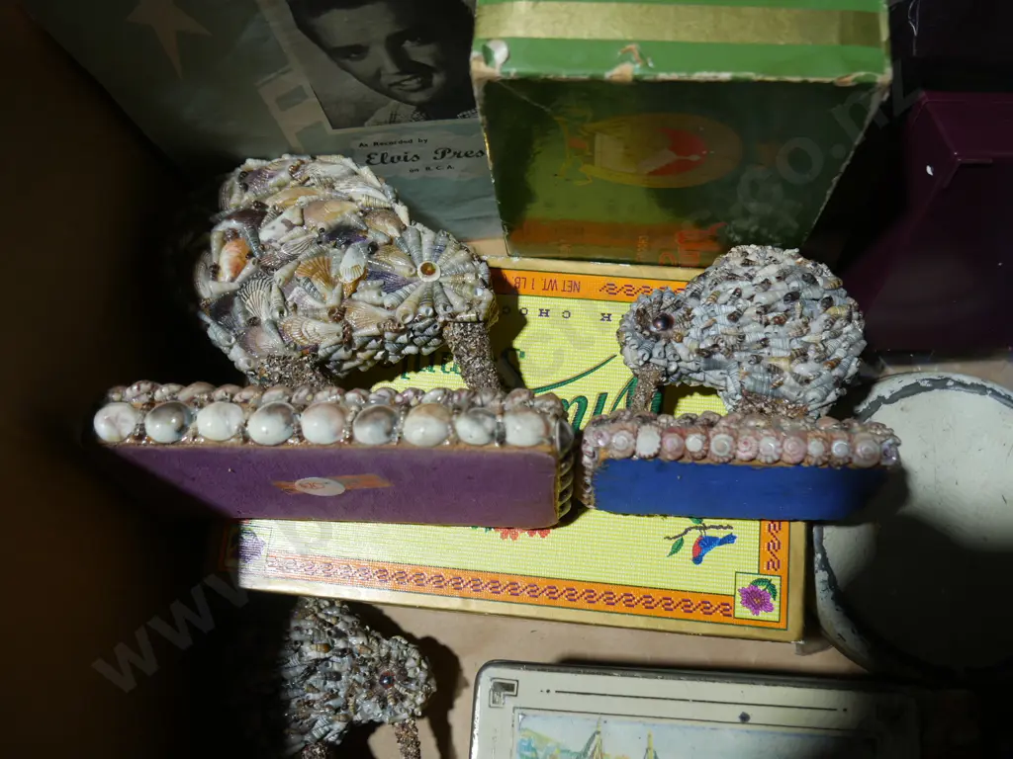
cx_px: 506
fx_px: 936
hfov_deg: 56.8
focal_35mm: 32
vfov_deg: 44.2
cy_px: 380
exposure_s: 1/100
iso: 200
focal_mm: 16
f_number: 3.6
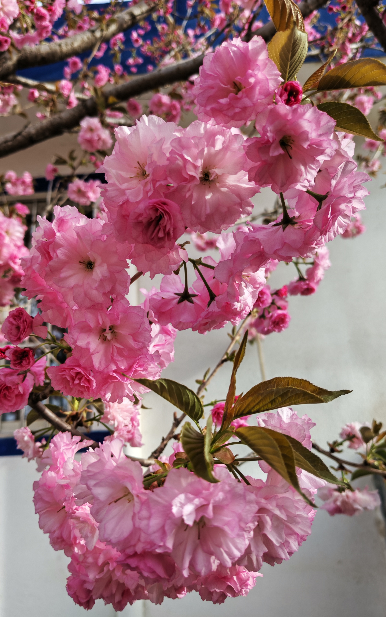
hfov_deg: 43.1
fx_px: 488
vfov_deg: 64.6
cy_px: 308
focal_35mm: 29
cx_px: 195
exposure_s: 1/300
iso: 50
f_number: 1.95
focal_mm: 5.52
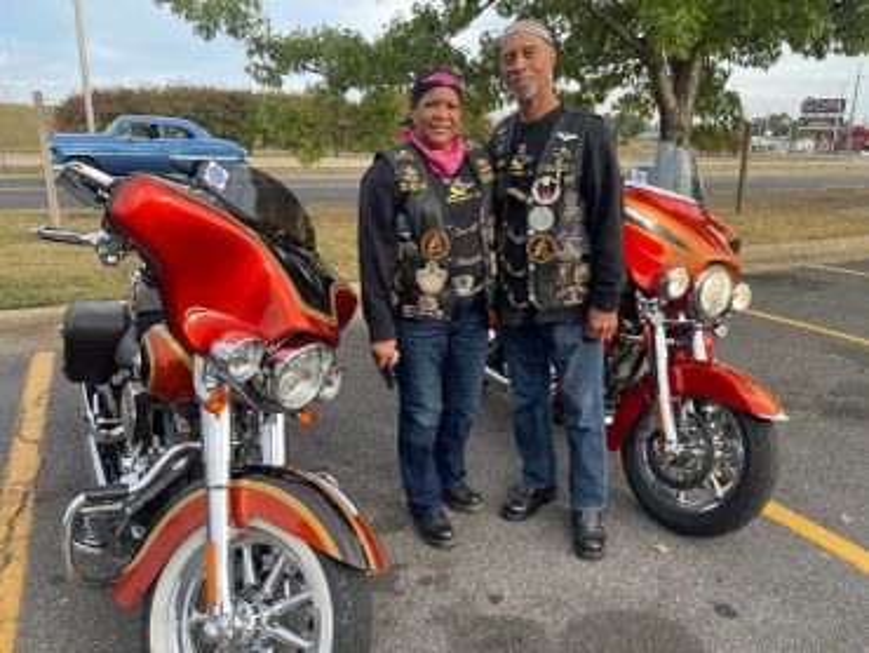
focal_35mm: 26
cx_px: 434
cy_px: 326
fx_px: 653
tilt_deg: -15.0
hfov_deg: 67.3
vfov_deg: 53.1
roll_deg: -1.4
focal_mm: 5.1
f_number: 1.6
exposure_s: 1/516
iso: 32
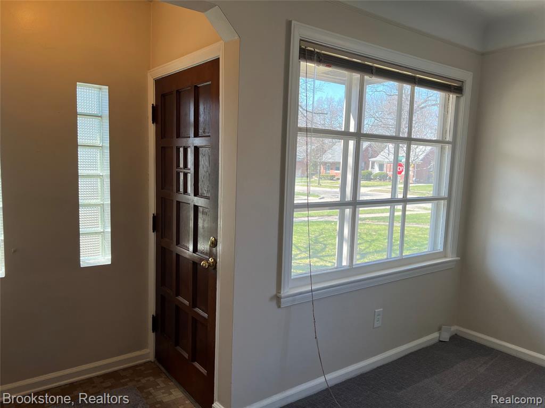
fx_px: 409
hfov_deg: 67.3
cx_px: 272
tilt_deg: -7.0
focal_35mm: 26
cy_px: 204
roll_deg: -2.5
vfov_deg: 53.1
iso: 50
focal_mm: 5.7
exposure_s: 1/302
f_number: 1.5
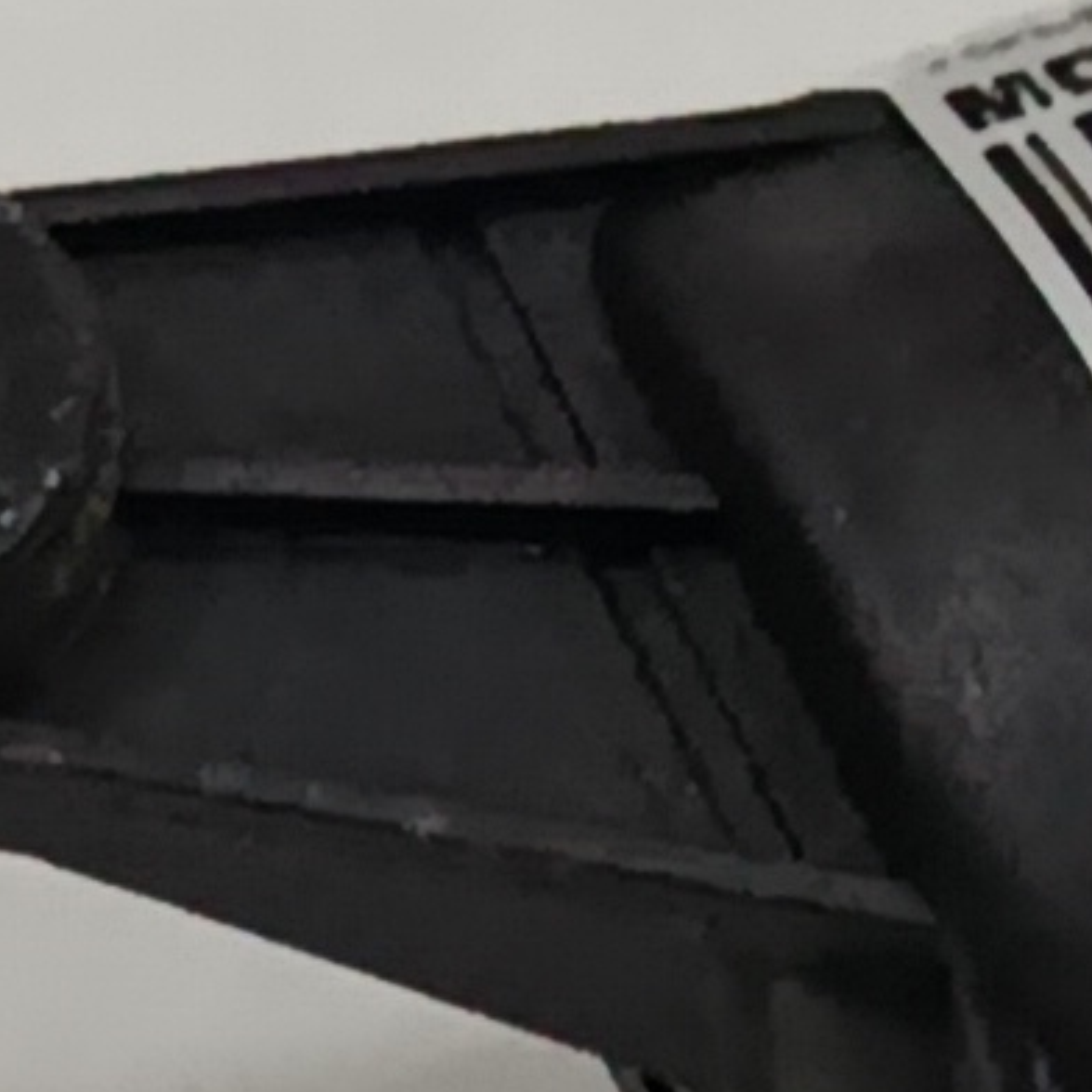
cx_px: 1933
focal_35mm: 334
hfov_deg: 5.2
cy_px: 1421
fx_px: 11921
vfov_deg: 5.2
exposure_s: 1/100
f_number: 1.7
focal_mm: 5.24
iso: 912
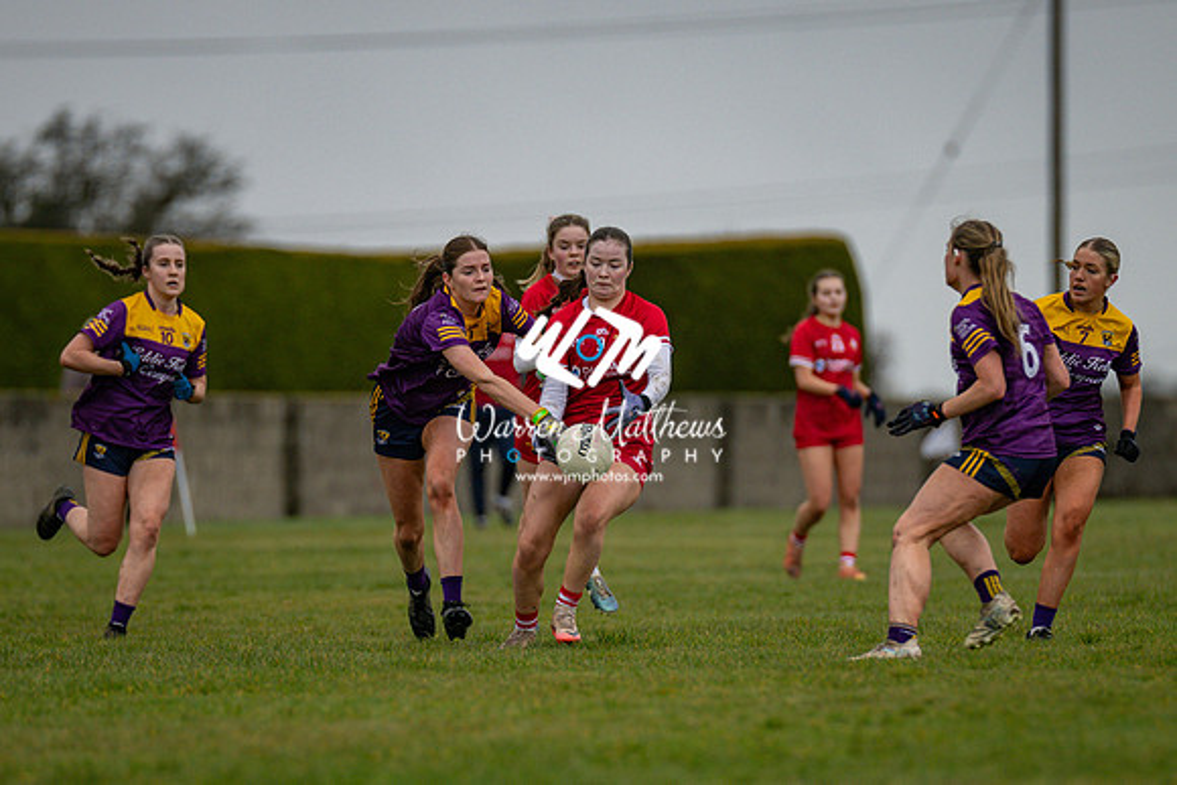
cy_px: 569
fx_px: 15689
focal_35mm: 480
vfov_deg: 2.9
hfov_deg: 4.3
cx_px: 581
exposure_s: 1/1000
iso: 450
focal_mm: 300
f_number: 2.8
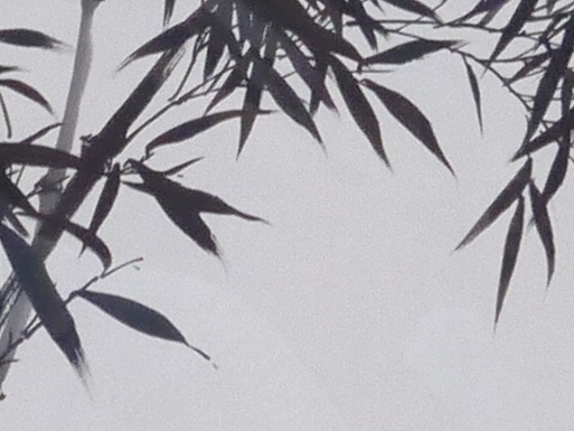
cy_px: 29
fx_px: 5689
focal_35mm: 343
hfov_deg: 5.8
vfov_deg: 4.3
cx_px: 258
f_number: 4.7
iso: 1000
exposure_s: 1/60
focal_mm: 22
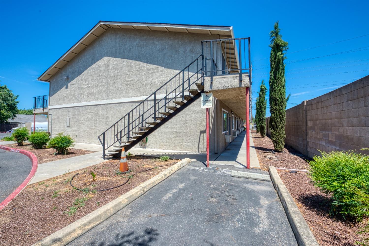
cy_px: 123
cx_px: 184
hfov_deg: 104.3
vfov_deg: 81.2
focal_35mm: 14
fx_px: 143
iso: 200
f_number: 10
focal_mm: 14
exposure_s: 1/400
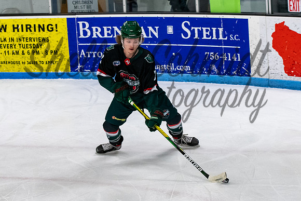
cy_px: 92
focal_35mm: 156
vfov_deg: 8.8
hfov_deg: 13.2
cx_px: 137
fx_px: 1305
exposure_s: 1/800
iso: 1600
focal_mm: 70
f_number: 3.5
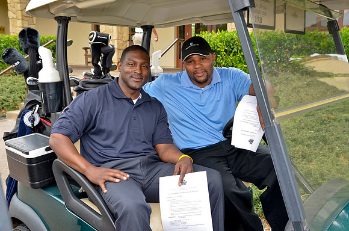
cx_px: 174
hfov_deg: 53.2
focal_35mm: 36
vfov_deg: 36.7
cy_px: 116
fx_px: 348
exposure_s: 1/200
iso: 200
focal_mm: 24
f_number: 5
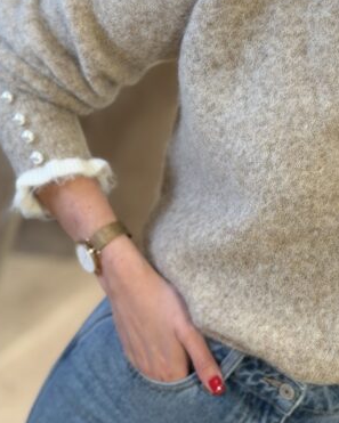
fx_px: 1266
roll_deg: -22.0
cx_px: 235
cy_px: 222
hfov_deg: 15.2
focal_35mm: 101
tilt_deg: -23.6
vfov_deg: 19.0
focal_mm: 6.76
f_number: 1.78
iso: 80
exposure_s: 1/121
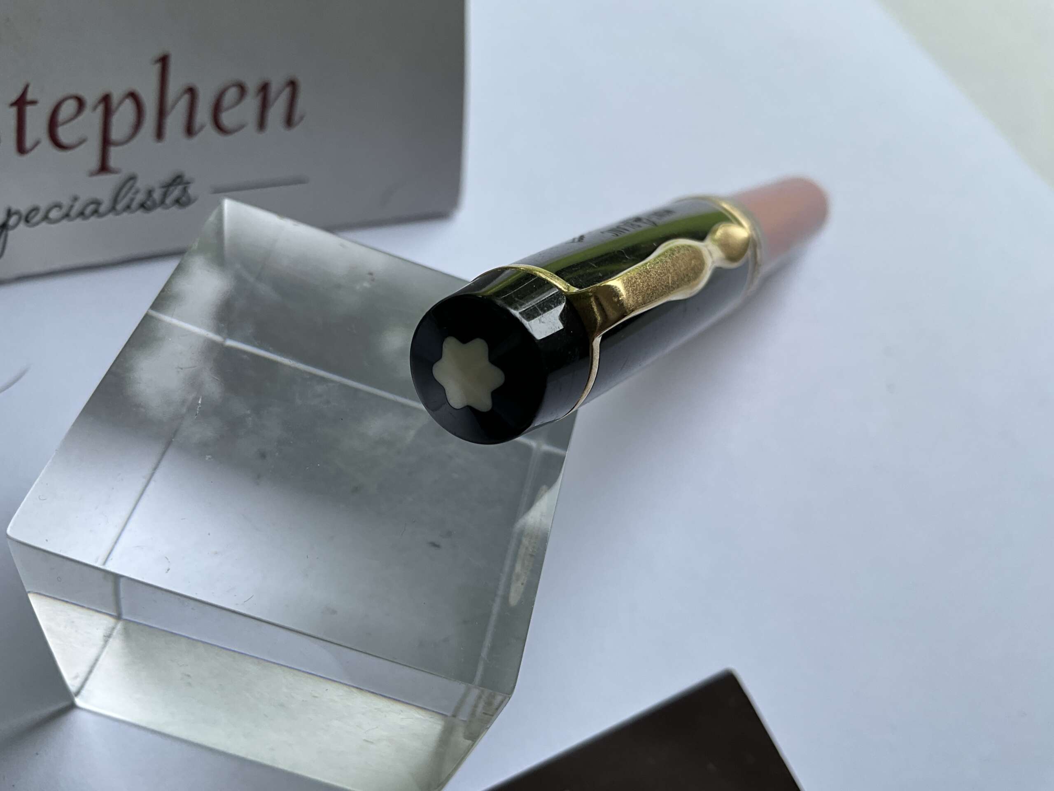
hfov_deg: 61.7
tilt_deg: -51.3
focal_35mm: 29
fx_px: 883
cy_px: 396
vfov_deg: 48.2
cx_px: 527
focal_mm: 3
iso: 25
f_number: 1.8
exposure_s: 1/378
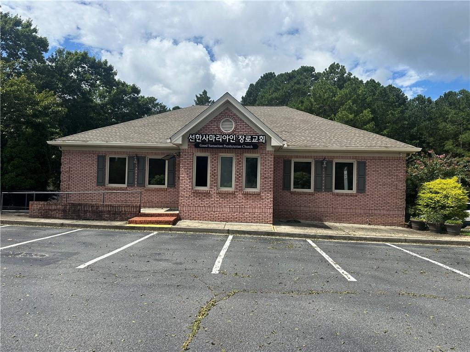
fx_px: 326
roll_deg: -1.9
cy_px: 176
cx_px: 235
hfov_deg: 71.6
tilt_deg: +1.0
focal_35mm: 24
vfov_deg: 56.8
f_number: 1.78
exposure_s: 1/5263
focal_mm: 6.86
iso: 80
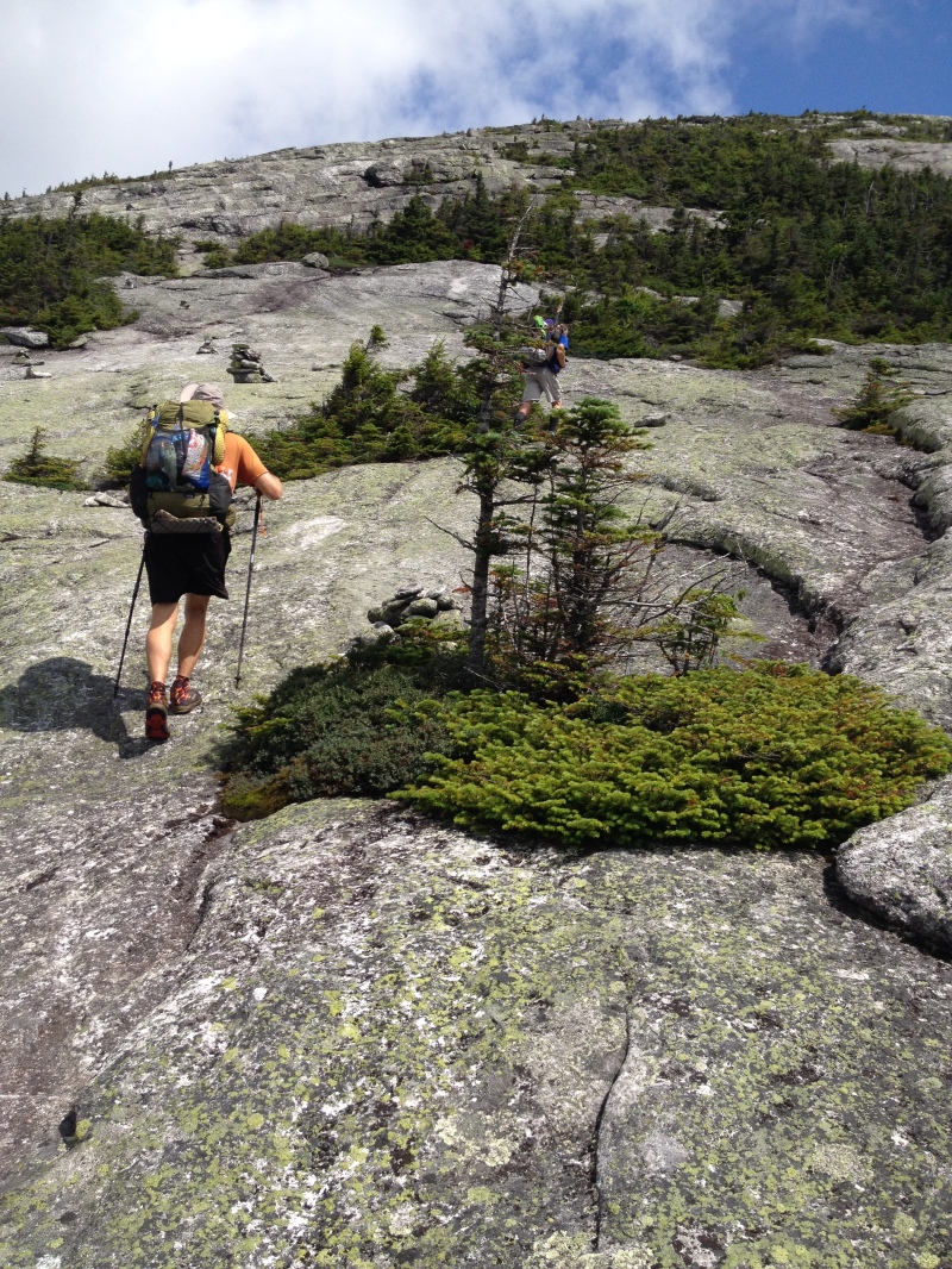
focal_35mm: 35
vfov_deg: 52.6
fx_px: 1283
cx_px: 476
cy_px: 634
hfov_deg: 40.7
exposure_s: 1/1727
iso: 50
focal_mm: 4.28
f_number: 2.4
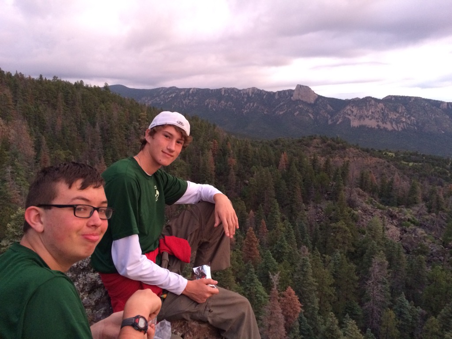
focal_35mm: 29
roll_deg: +1.2
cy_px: 170
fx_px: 379
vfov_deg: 48.2
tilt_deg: -10.7
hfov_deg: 61.7
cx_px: 226
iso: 250
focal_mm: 4.15
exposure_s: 1/30
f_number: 2.2
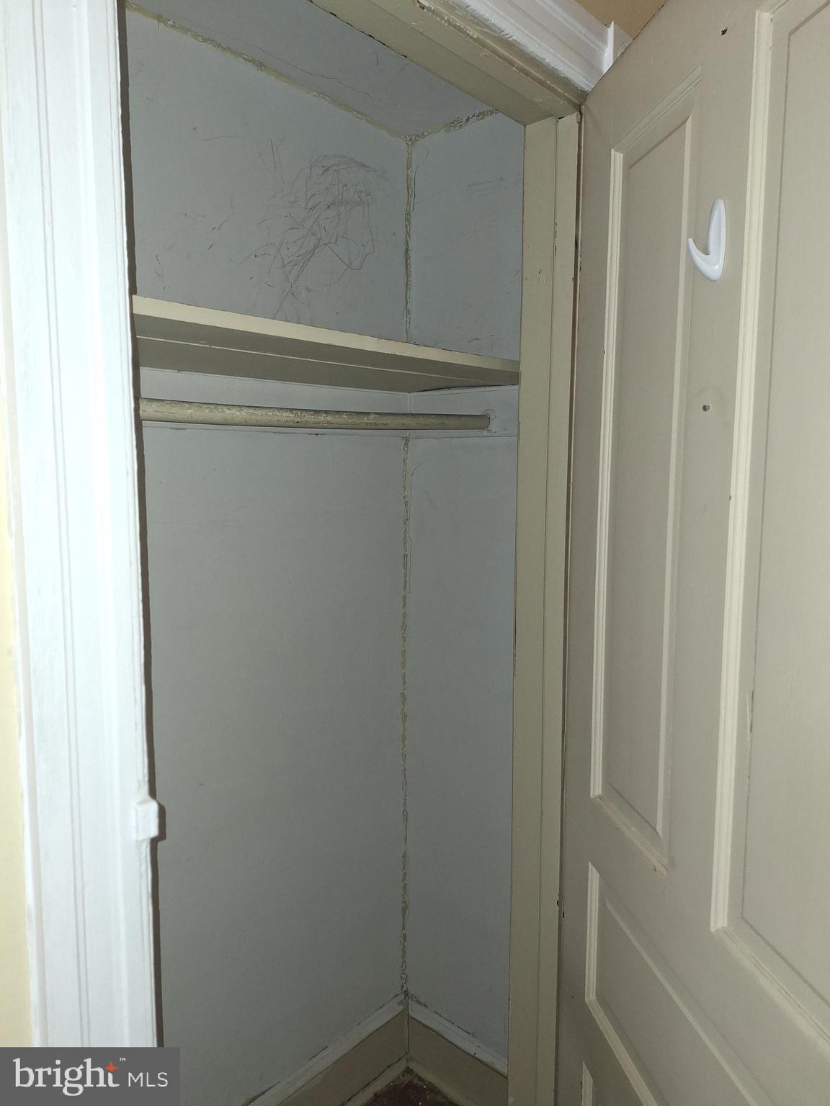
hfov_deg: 58.9
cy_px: 553
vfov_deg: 73.9
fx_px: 735
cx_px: 415
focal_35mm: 23
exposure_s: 1/20
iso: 25
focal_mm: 5.54
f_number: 1.8
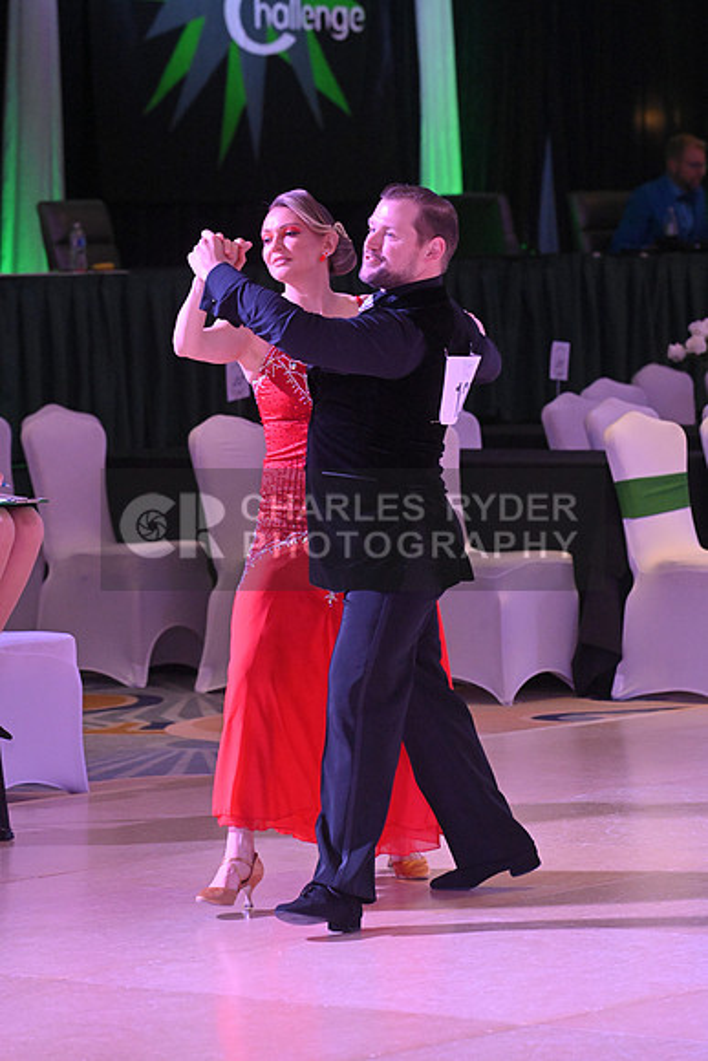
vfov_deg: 11.4
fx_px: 5306
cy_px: 530
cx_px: 354
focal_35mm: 180
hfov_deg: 7.6
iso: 5000
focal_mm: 180
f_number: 7.1
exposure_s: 1/320
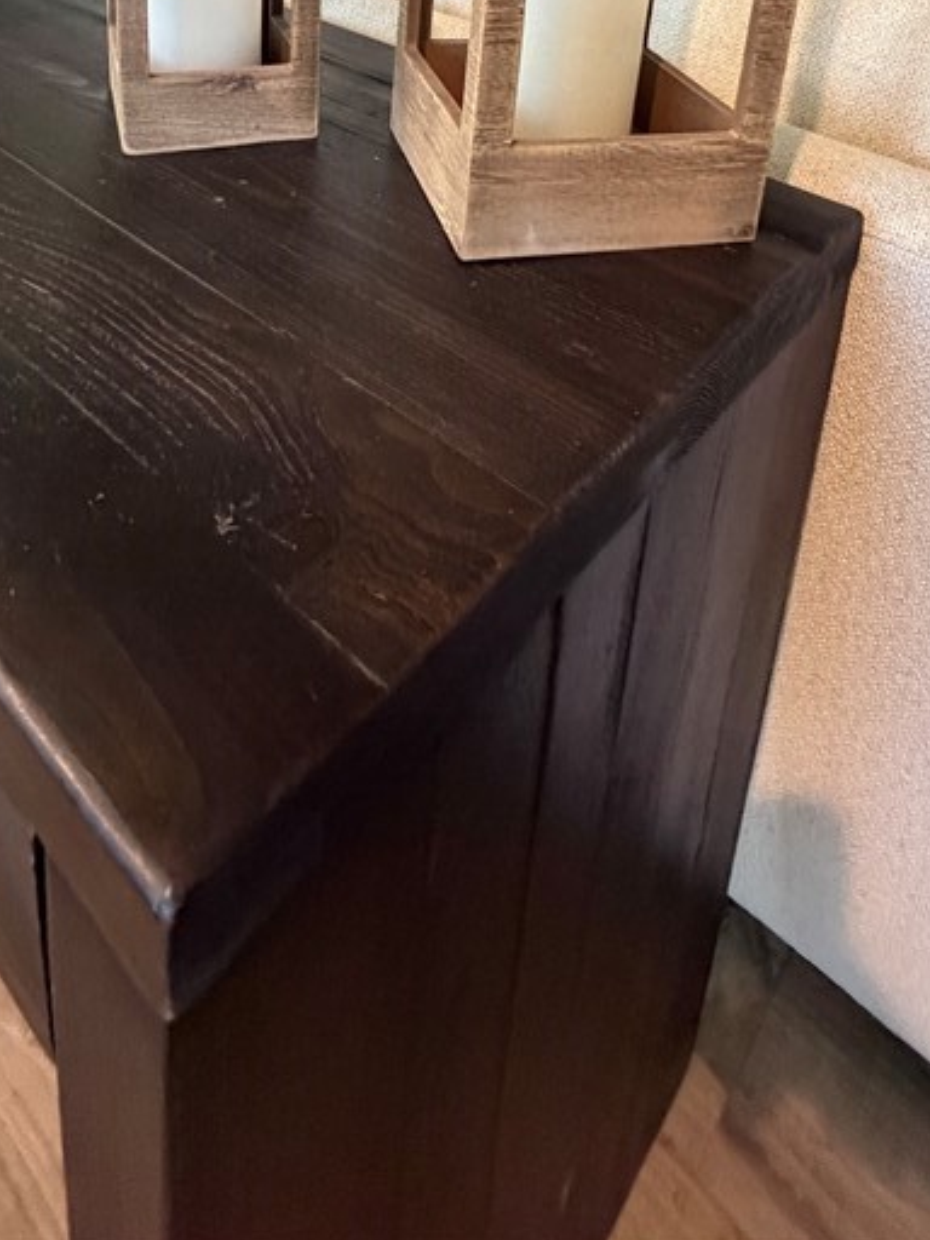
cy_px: 10
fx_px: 1003
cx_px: 426
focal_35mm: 28
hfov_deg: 49.7
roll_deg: -1.9
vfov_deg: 51.4
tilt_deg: -16.8
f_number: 2.2
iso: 640
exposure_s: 1/60
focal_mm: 2.22
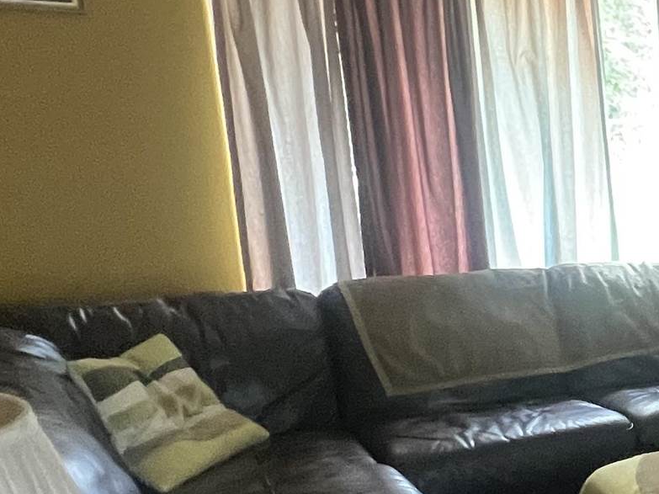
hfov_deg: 24.0
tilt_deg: -12.4
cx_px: 1104
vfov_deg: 28.4
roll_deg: -2.2
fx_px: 971
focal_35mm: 51
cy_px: 333
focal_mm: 1.57
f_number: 1.8
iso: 400
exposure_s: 1/60
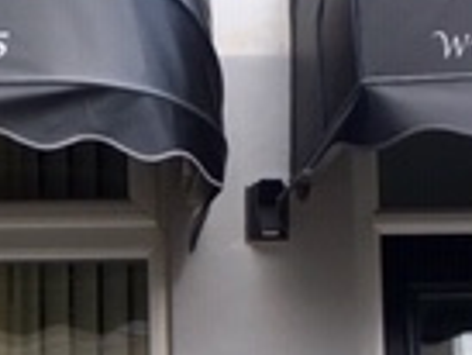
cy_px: 500
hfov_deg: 13.9
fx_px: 1842
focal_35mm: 135
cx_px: -193
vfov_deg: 10.7
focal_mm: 4.15
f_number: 2.2
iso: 25
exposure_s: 1/596
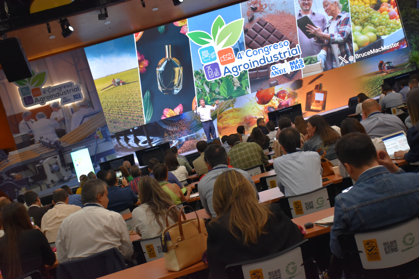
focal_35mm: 52
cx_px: 210
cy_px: 140
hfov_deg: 37.9
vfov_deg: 25.8
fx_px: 611
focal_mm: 35
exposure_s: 1/60
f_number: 4.2
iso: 1000
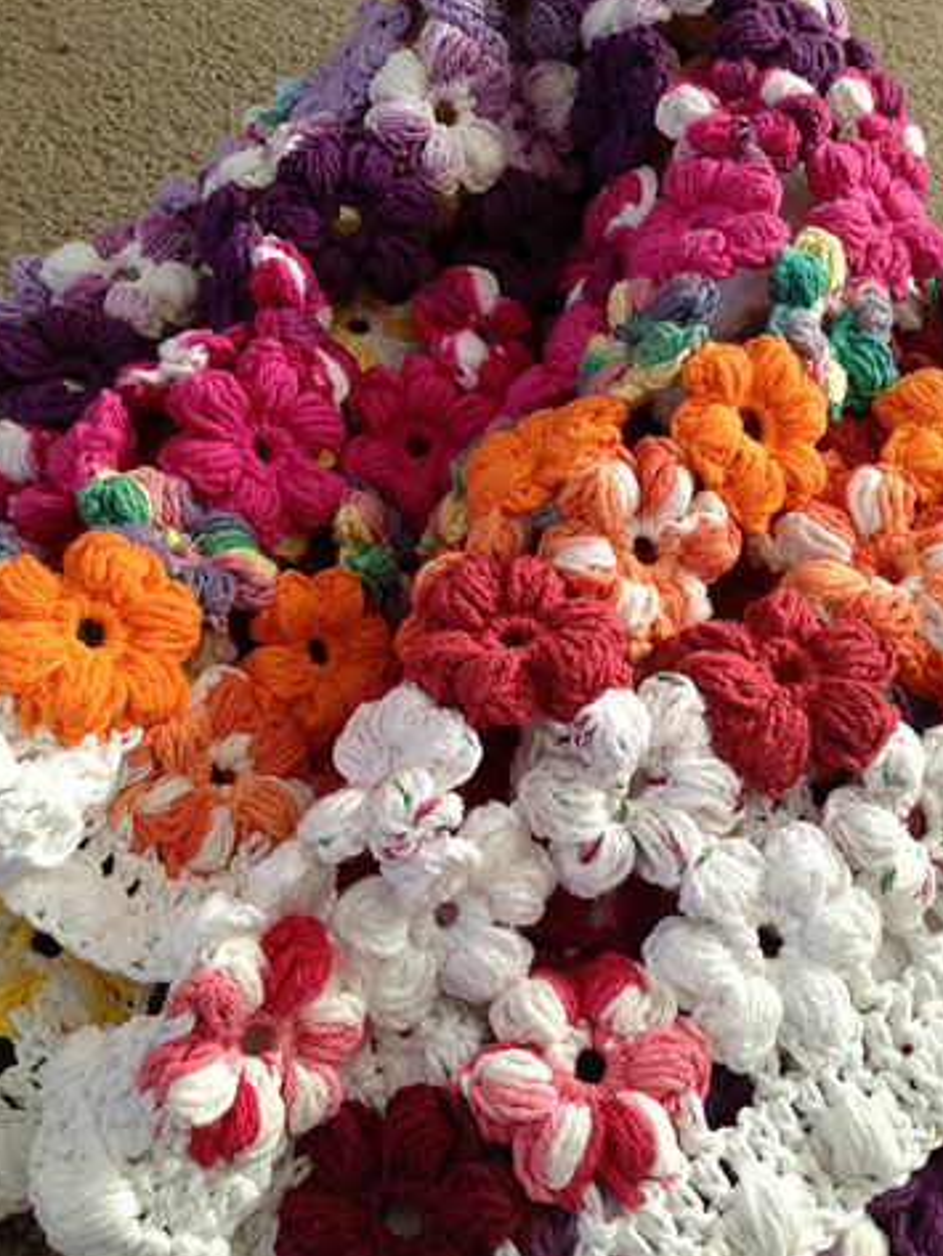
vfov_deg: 50.1
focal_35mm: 37
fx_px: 1343
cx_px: 477
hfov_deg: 38.7
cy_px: 645
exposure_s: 1/20
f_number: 2.4
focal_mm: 4.28
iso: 160
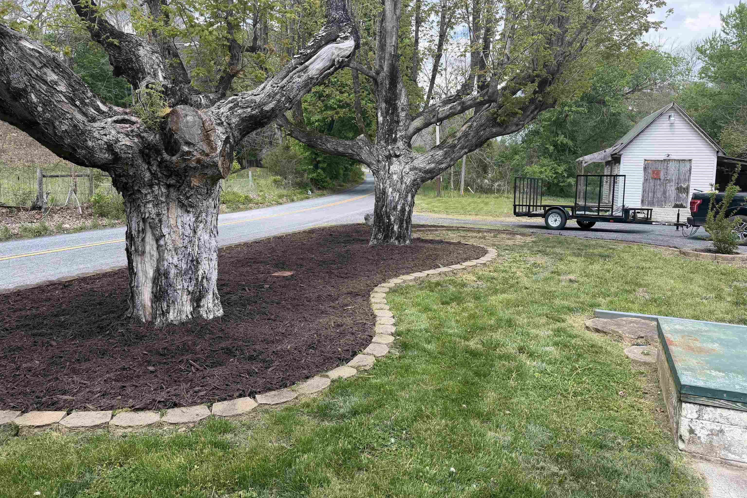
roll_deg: -0.6
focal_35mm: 25
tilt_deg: -5.9
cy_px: 234
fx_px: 519
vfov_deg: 51.3
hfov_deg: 71.5
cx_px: 374
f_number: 1.78
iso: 100
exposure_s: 1/1493
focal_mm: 6.76
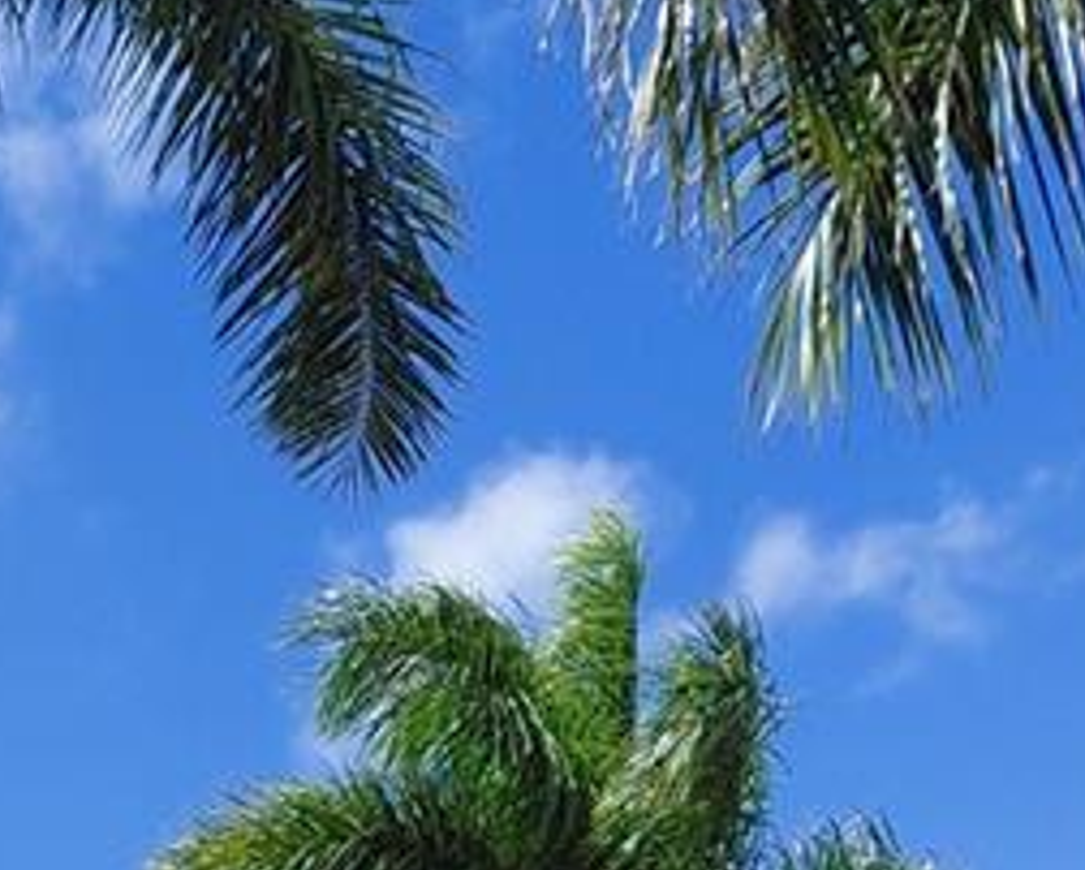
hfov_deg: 15.1
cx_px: -642
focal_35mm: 116
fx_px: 3728
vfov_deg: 11.8
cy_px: 1805
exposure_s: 1/2528
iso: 50
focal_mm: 4.69
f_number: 1.8
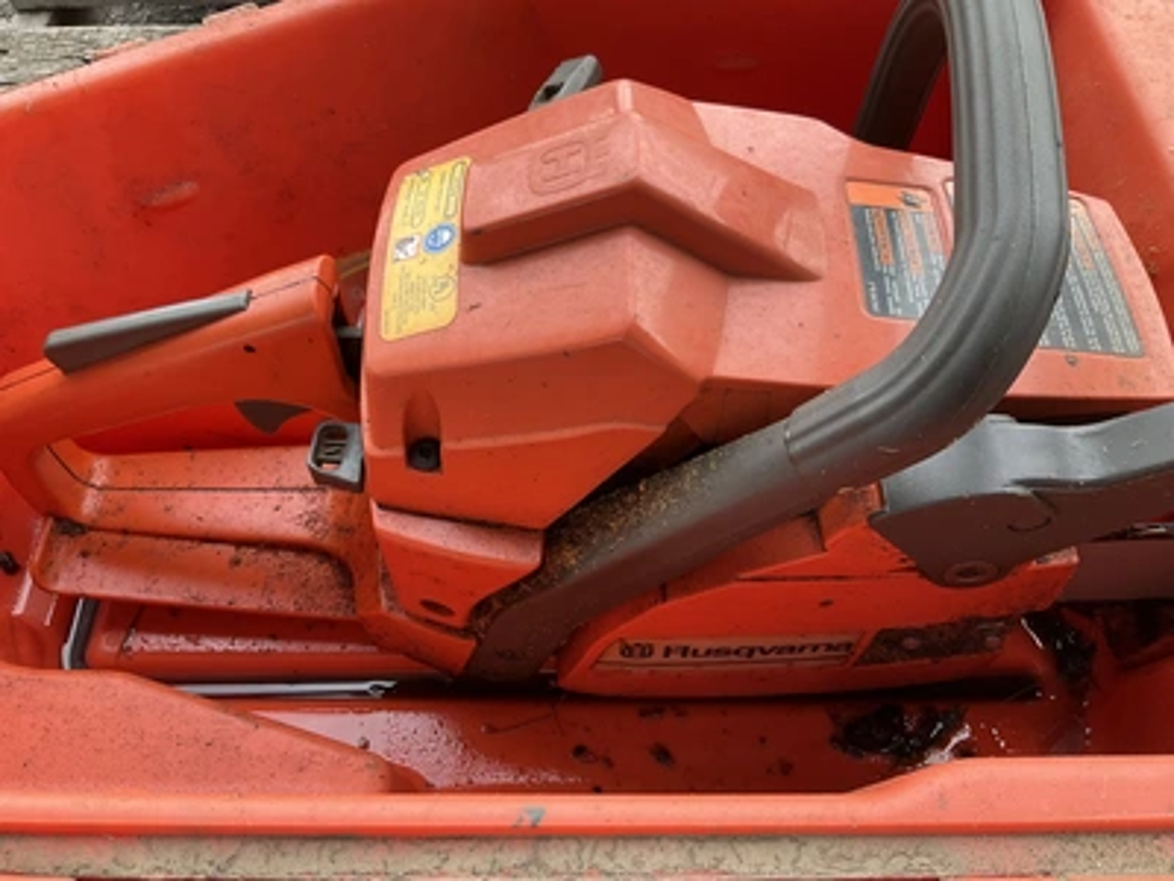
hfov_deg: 61.7
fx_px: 984
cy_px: 440
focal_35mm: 29
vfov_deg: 48.2
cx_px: 587
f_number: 1.8
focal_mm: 3
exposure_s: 1/122
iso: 20
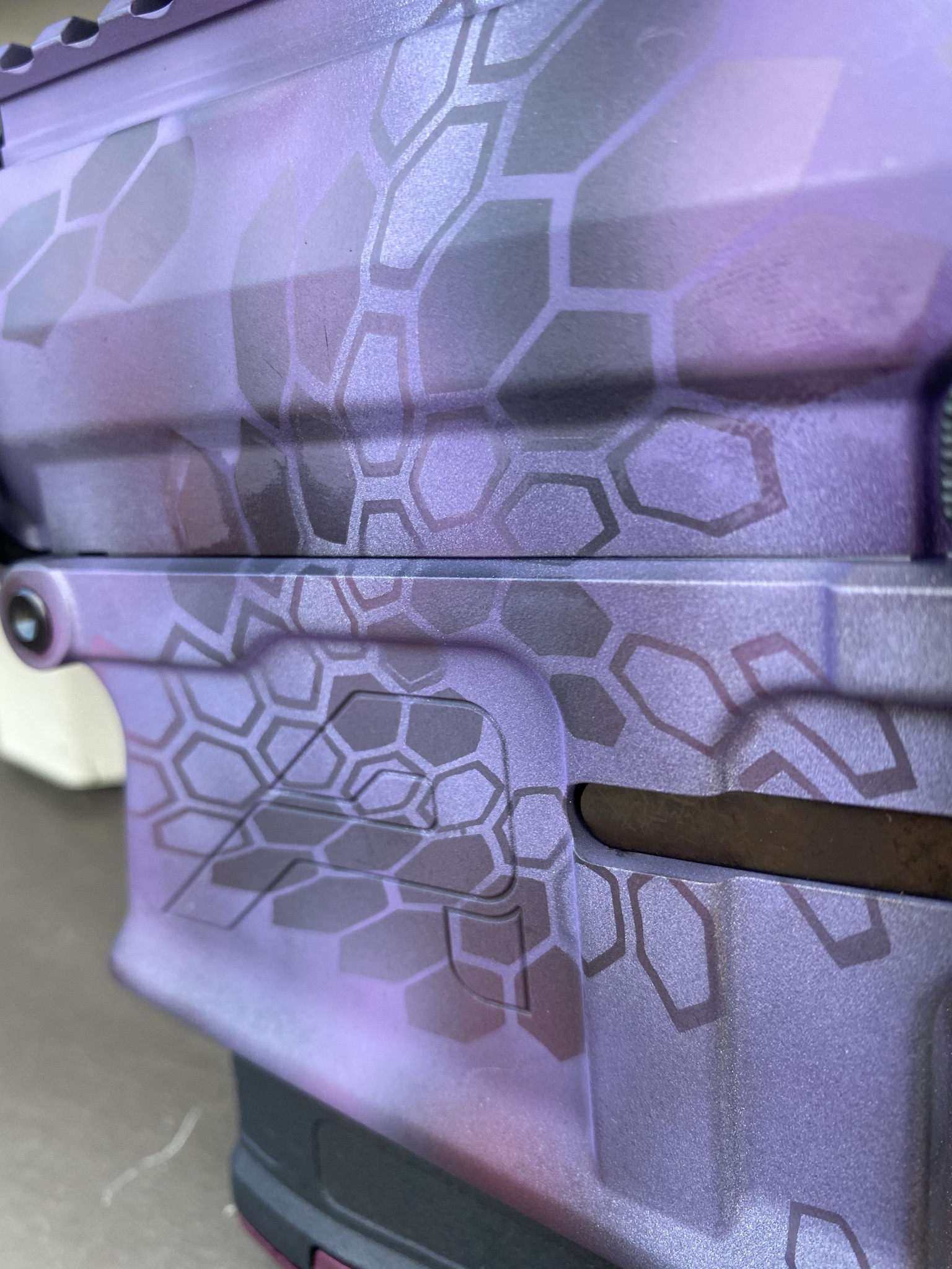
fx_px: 953
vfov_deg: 67.3
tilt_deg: -24.5
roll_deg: -2.3
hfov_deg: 53.1
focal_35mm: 26
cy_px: 634
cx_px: 476
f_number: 1.8
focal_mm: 4.25
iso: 64
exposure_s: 1/121
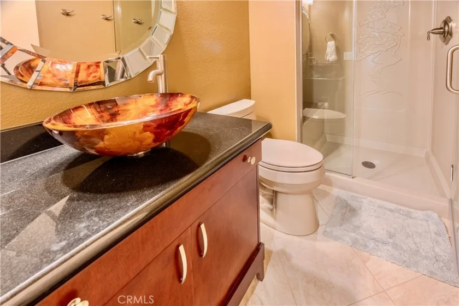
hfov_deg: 96.7
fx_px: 204
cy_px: 153
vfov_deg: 73.7
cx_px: 230
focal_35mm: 16
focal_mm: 16
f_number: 7.1
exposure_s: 1/80
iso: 800
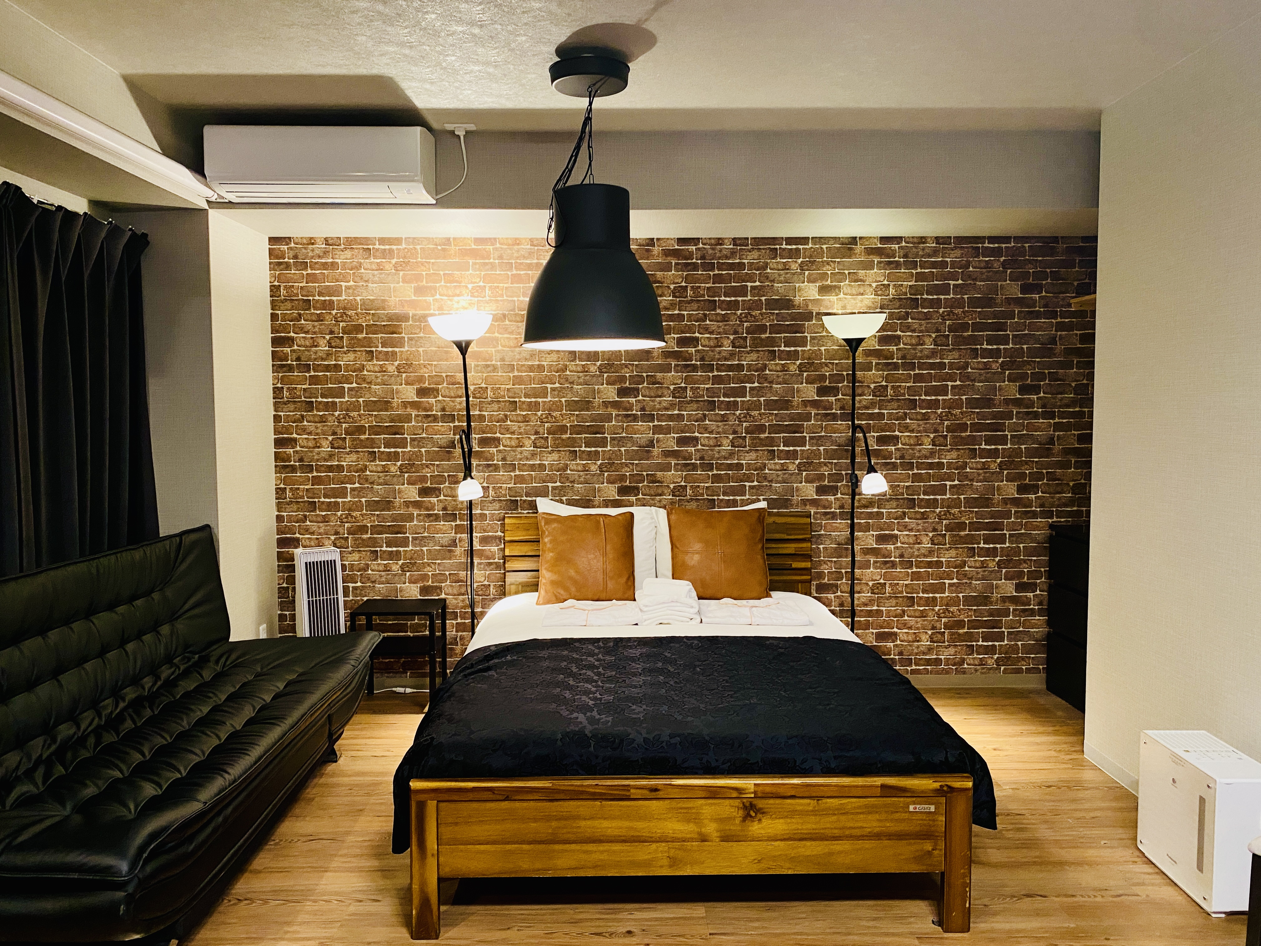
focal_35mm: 26
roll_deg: -0.6
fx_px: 947
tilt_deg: -3.0
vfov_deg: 53.1
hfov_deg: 67.3
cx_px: 630
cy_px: 473
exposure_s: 1/60
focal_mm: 4.25
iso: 320
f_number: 1.8
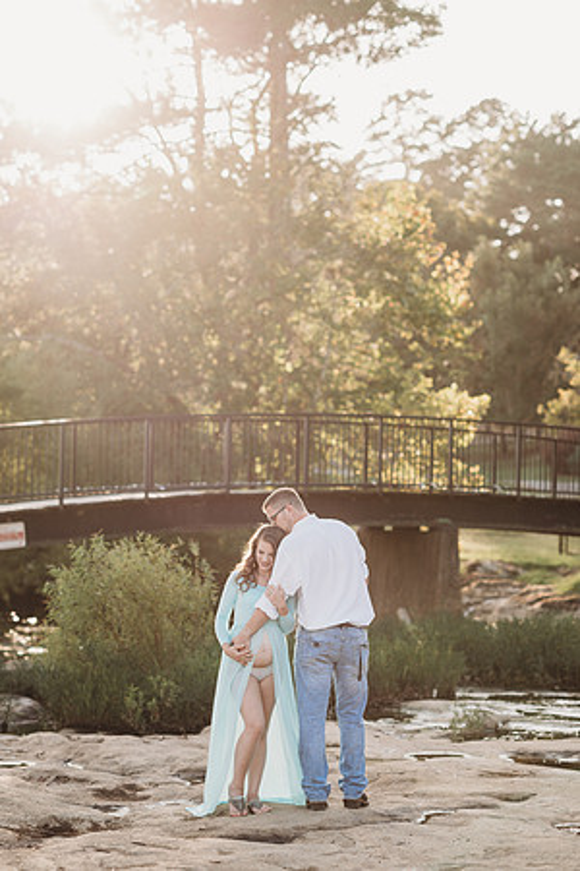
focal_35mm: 85
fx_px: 2054
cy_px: 436
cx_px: 290
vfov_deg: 23.9
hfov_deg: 16.1
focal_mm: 85
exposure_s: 1/640
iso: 160
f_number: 2.5
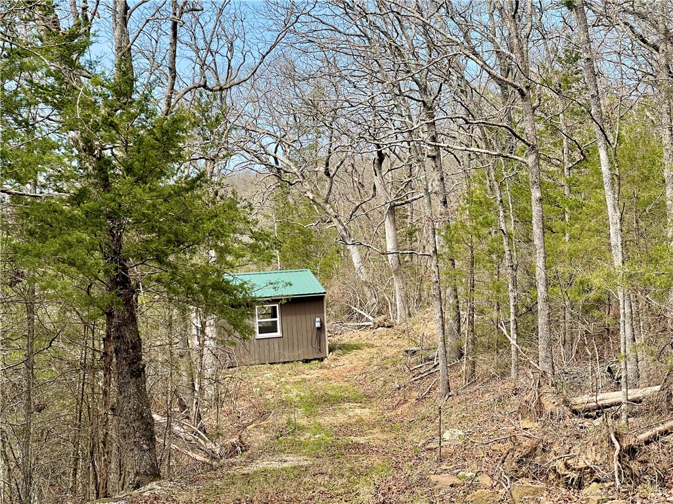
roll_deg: -2.7
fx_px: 1244
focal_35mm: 64
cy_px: 252
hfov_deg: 30.3
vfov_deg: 22.9
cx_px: 336
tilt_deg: +3.2
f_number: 2.2
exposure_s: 1/483
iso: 20
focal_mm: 7.5
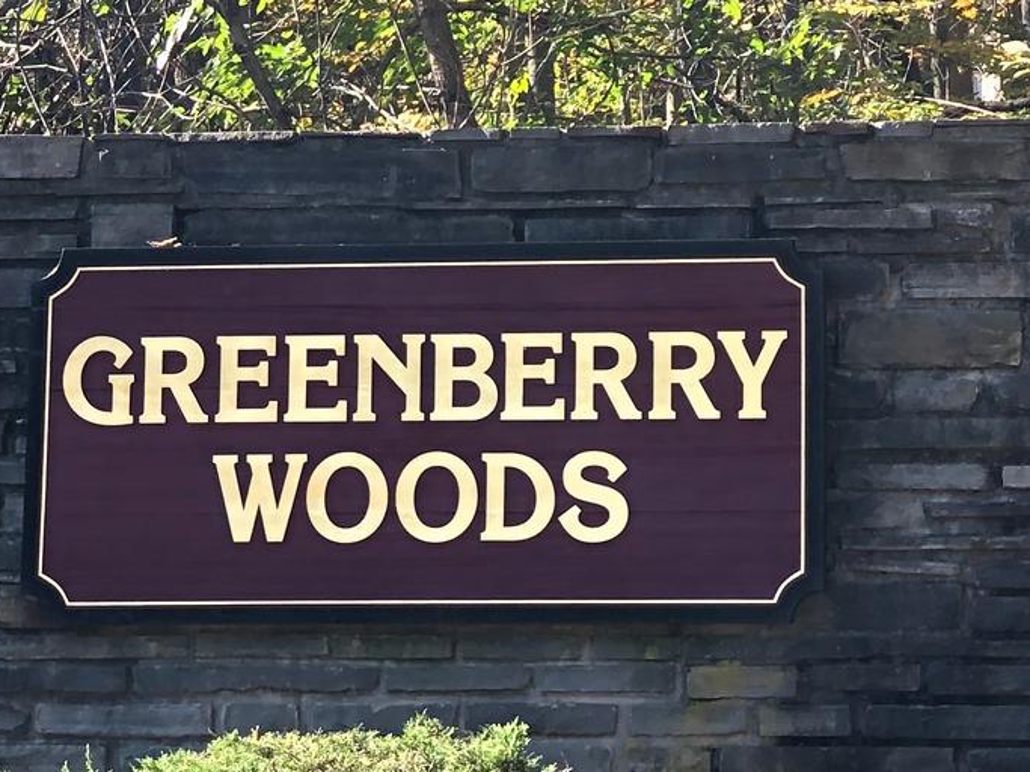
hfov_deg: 12.6
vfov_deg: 9.4
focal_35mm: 156
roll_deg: +0.9
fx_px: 4641
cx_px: 825
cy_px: -217
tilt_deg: +11.8
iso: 16
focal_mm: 6
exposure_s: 1/190
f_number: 2.4
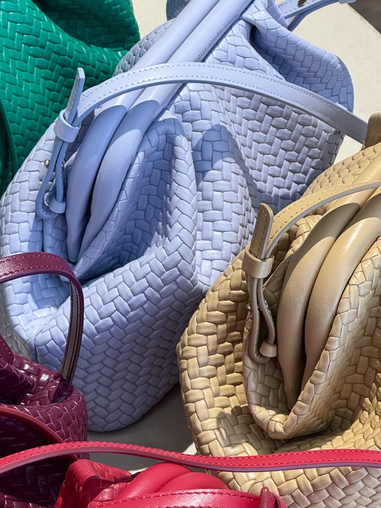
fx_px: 1761
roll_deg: +5.1
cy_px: 347
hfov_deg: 12.3
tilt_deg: -41.9
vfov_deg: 16.4
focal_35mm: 120
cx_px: 114
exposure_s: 1/100
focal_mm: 9
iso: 160
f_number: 2.8
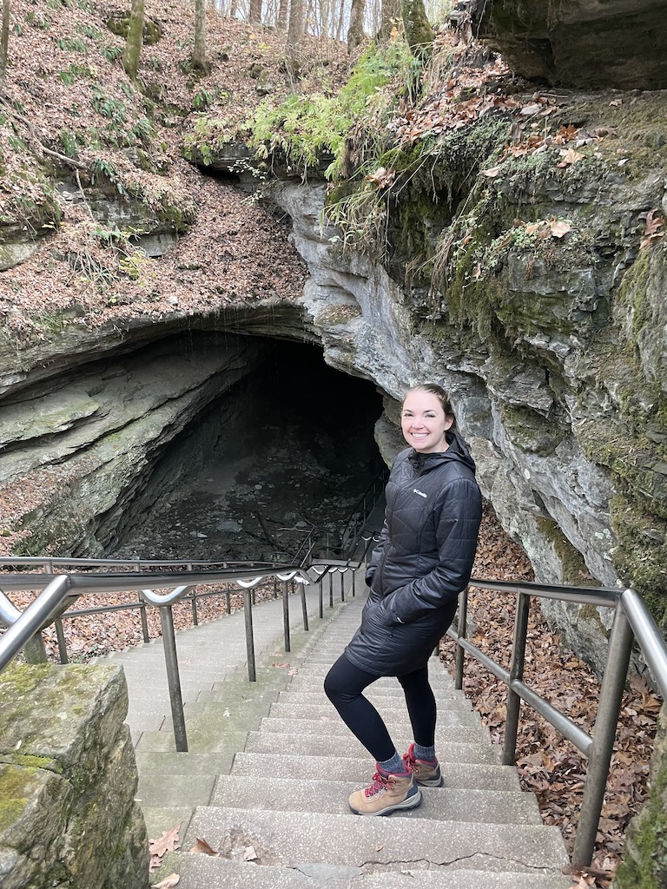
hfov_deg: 53.1
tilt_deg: -20.0
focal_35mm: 26
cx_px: 334
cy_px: 444
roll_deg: +1.0
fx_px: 668
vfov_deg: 67.3
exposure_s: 1/60
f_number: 1.6
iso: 125
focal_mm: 4.2
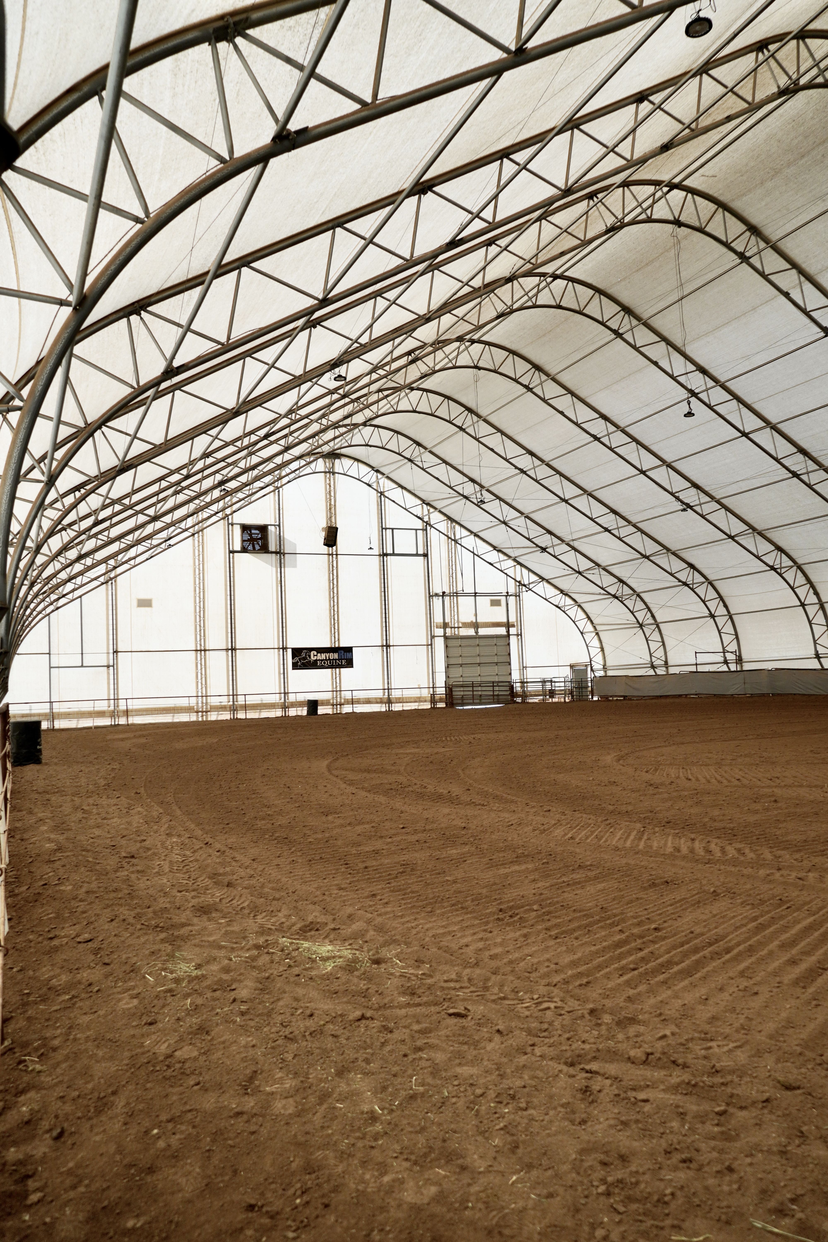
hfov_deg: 47.9
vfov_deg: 67.4
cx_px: 414
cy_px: 621
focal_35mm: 27
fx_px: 931
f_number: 4
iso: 160
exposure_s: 1/160
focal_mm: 18
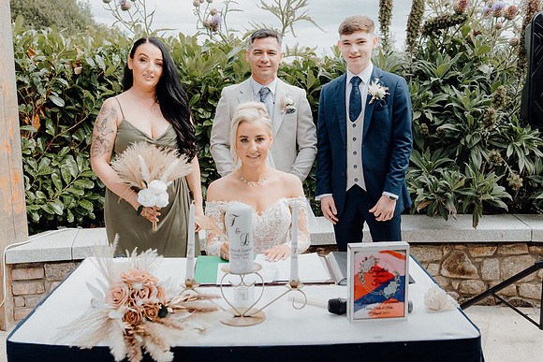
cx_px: 272
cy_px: 181
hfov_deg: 51.9
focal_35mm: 37
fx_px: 558
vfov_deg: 36.0
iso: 125
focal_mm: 25
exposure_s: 1/400
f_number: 3.5
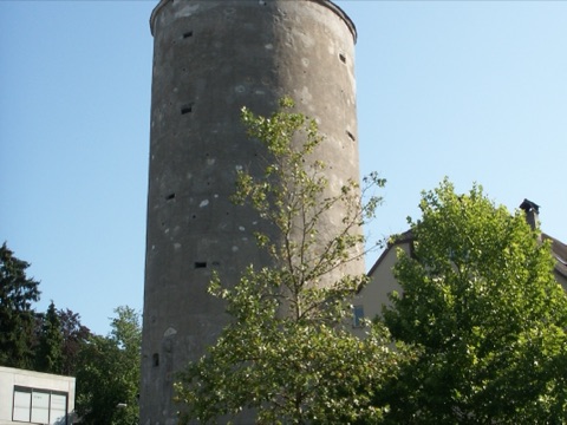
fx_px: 606
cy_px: 212
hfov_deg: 50.1
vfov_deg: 38.7
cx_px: 284
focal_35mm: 37
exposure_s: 1/160
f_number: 7.1
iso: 50
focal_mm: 7.7
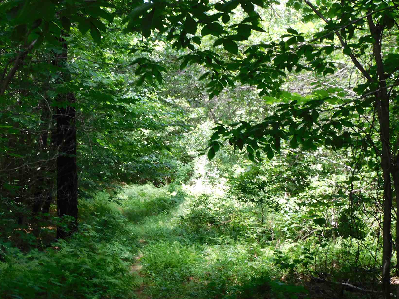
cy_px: 173
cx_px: 159
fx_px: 576
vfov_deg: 29.1
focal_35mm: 50
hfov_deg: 38.0
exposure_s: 1/50
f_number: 3.8
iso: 125
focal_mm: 7.2
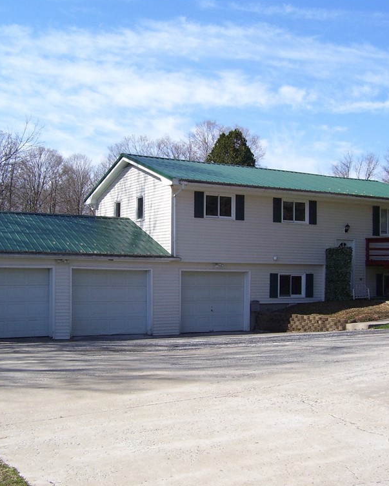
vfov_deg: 41.2
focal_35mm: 45
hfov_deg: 33.4
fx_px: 648
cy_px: 243
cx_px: 200
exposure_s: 1/350
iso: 80
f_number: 4.8
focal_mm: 5.6
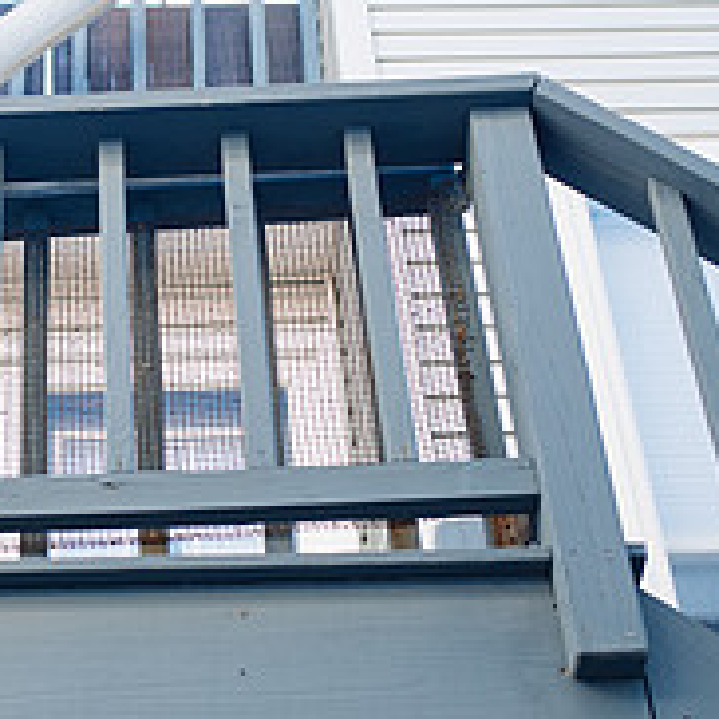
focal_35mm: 95
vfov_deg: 18.3
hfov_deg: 17.8
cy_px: 354
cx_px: -12
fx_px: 2232
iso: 640
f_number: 2.8
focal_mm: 35
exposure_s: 1/1250
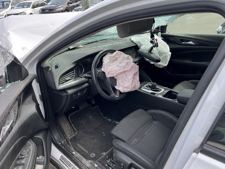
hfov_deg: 67.3
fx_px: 169
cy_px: 84
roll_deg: +4.0
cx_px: 112
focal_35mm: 26
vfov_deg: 53.1
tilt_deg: -28.2
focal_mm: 5.7
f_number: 1.5
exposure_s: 1/539
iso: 50
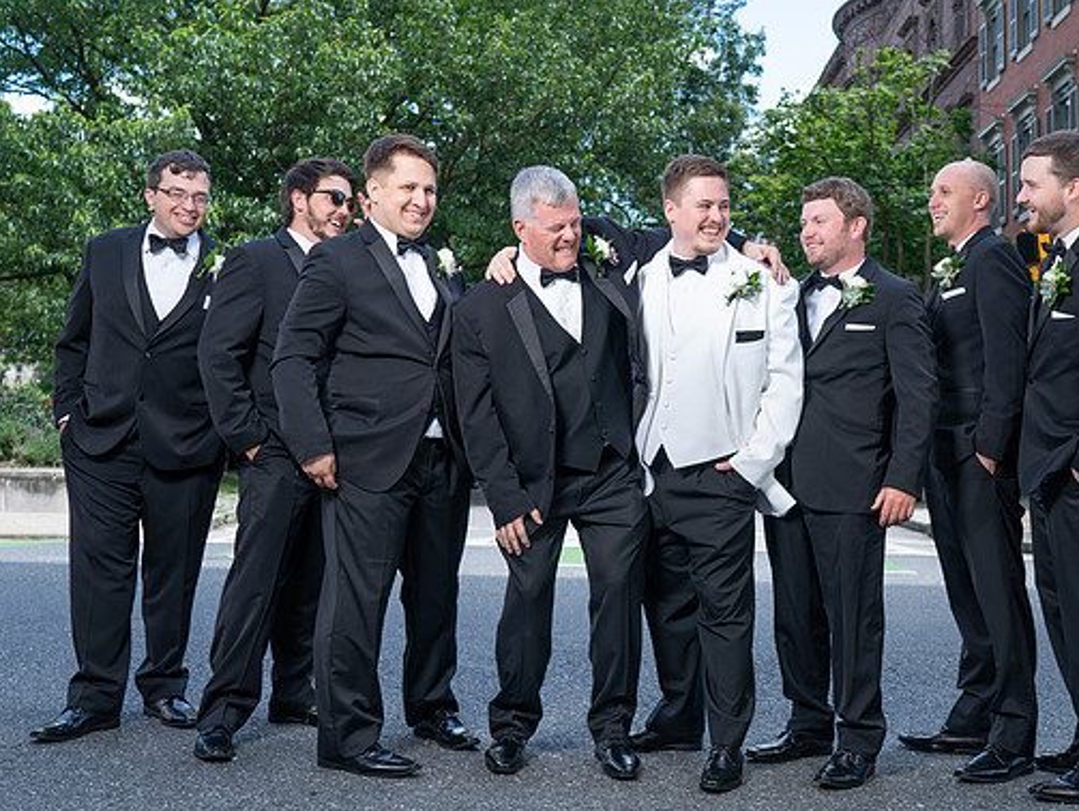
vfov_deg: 31.5
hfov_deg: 41.0
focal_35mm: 46
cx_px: 654
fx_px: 1435
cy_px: 461
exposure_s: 1/200
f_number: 4
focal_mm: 35
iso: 100
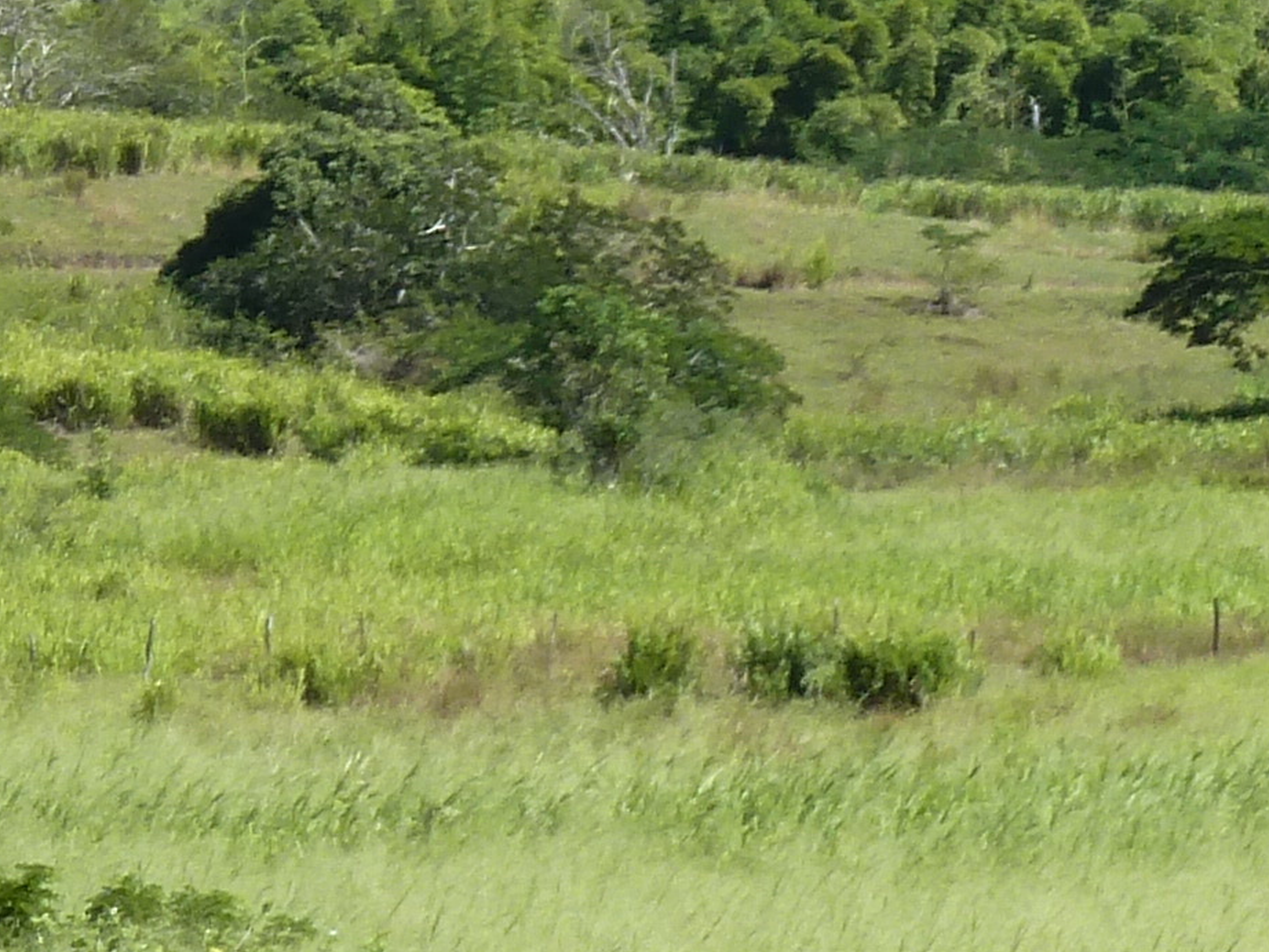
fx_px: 17672
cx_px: 2674
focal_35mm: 482
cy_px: -384
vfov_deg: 3.1
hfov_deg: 4.1
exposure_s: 1/250
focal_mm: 18.2
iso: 80
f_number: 4.4
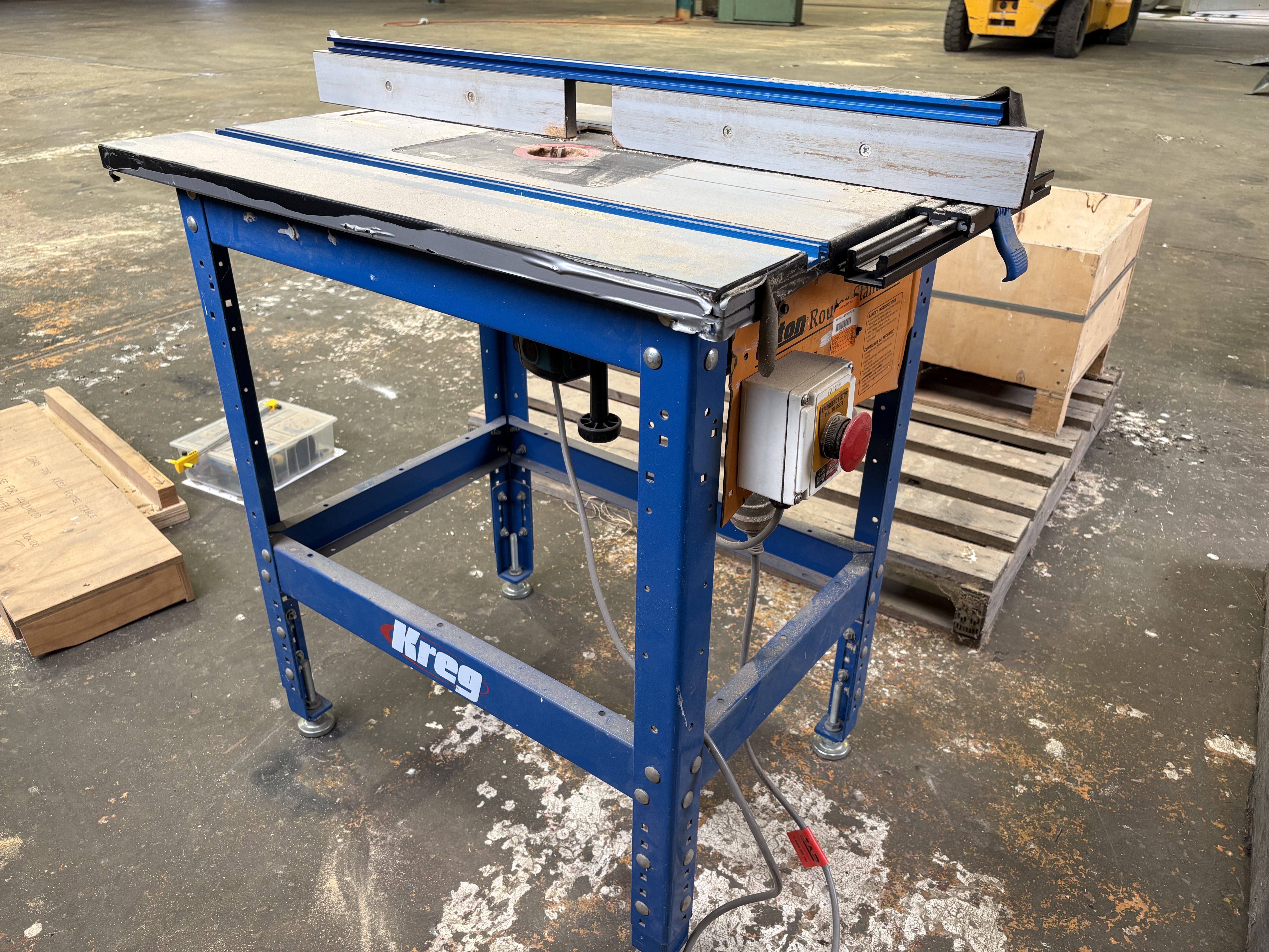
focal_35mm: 26
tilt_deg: -29.2
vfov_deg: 53.1
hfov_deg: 67.3
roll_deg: +0.1
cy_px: 476
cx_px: 634
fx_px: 953
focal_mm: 5.96
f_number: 1.6
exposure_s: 1/109
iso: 125
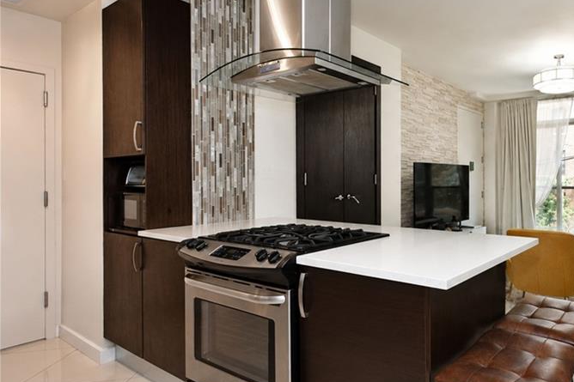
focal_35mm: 23
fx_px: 367
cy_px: 176
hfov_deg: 70.3
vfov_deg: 55.0
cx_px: 439
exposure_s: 1/100
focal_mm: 10
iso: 1600
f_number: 7.1
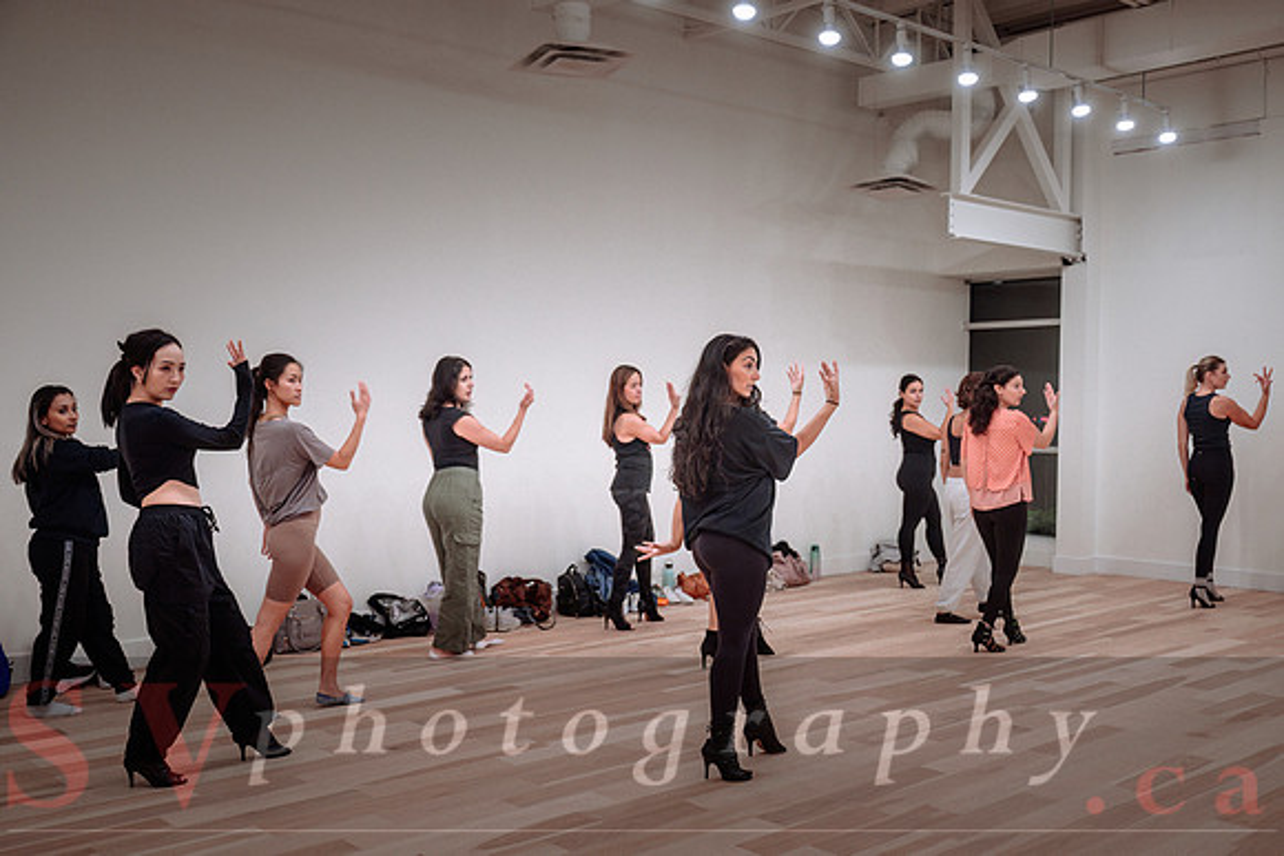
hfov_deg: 52.5
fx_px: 1301
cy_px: 495
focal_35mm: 36
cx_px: 704
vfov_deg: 36.4
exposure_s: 1/200
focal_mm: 31.5
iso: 1600
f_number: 2.8
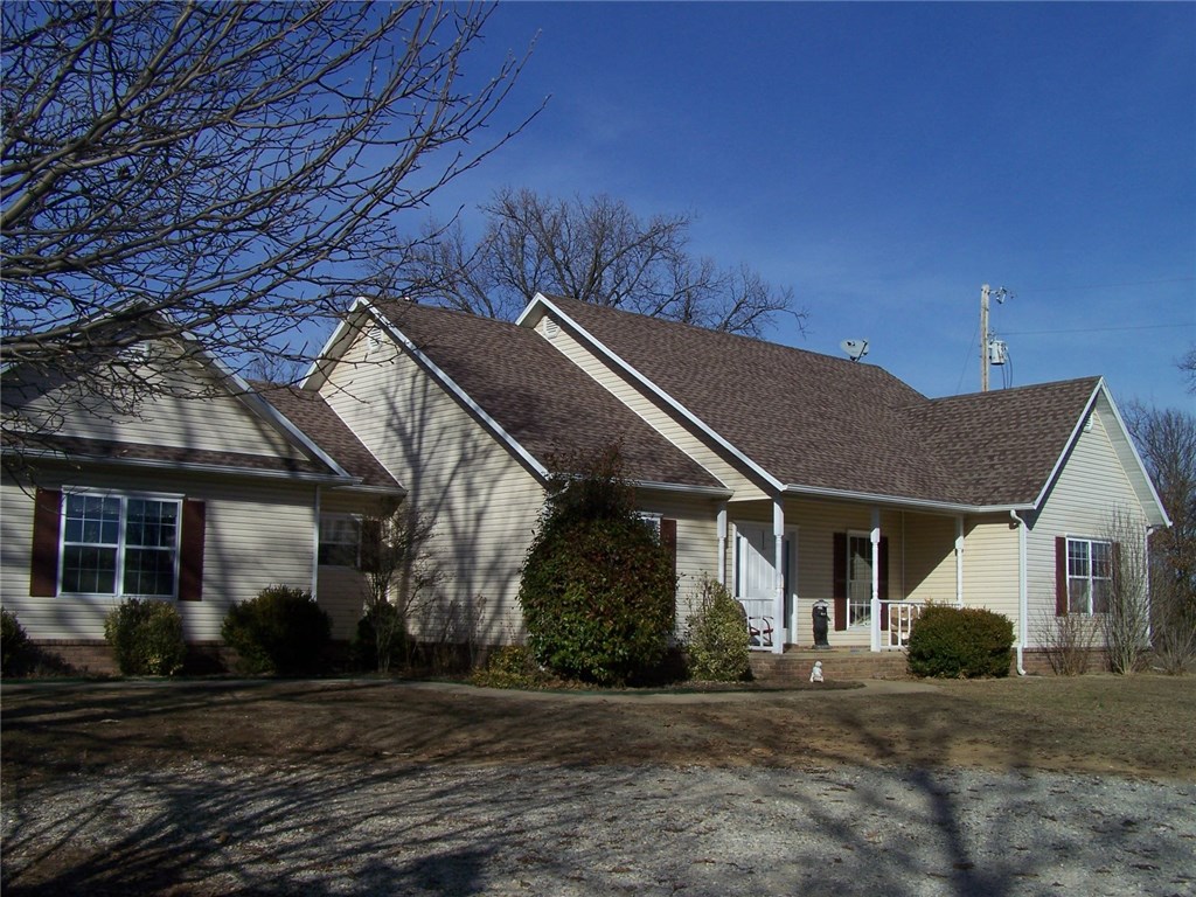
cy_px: 448
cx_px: 598
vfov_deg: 37.7
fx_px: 1313
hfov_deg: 49.0
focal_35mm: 38
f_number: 5.6
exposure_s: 1/640
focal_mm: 6.3
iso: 64
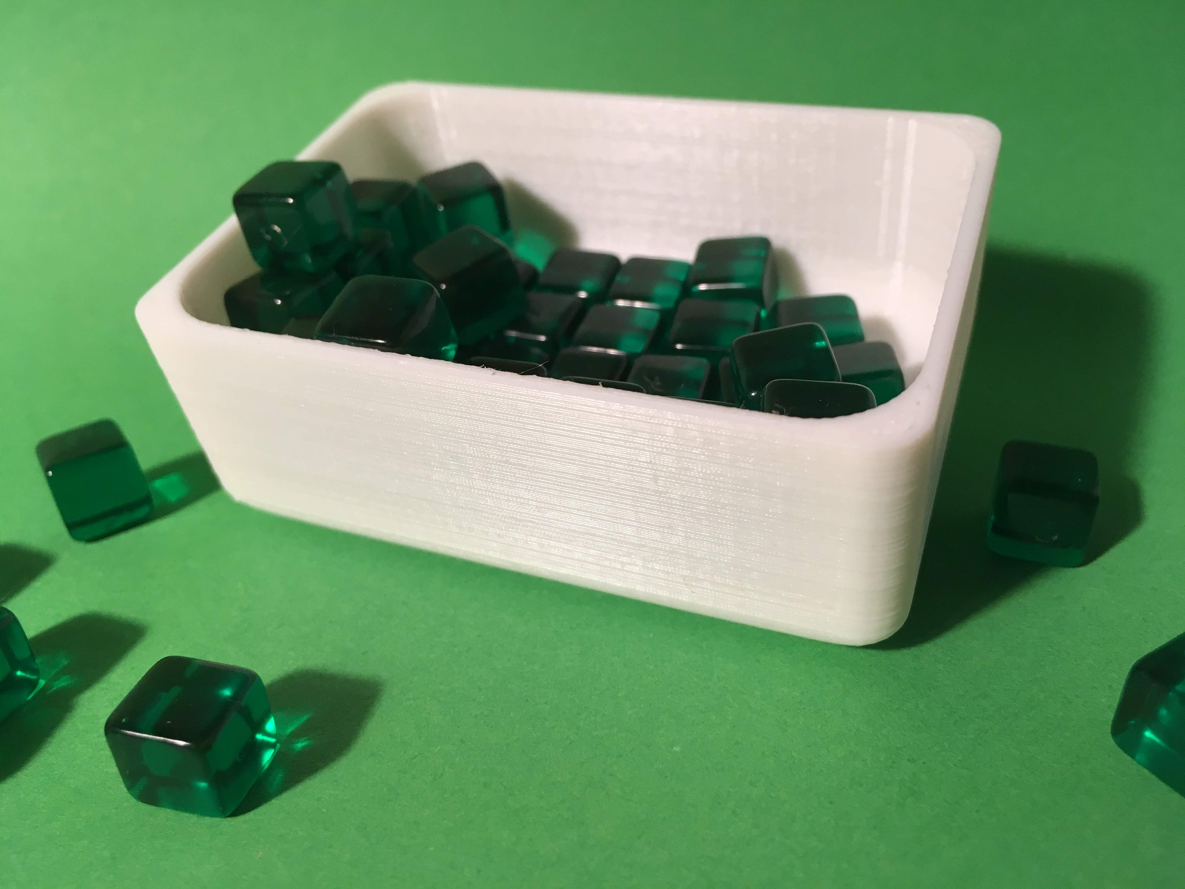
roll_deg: +2.4
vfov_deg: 48.2
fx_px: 993
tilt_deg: -32.7
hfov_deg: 61.7
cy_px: 444
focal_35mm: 29
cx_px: 592
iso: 64
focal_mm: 4.15
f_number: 2.2
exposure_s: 1/33
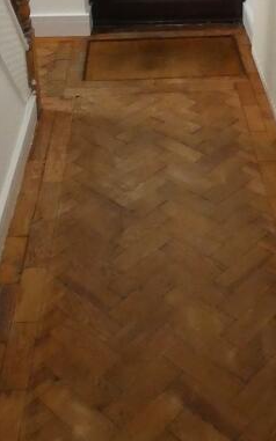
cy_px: 34
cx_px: 202
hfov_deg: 22.6
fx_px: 686
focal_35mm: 57
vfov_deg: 33.6
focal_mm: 3.6
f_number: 2.8
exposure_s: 1/60
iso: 800
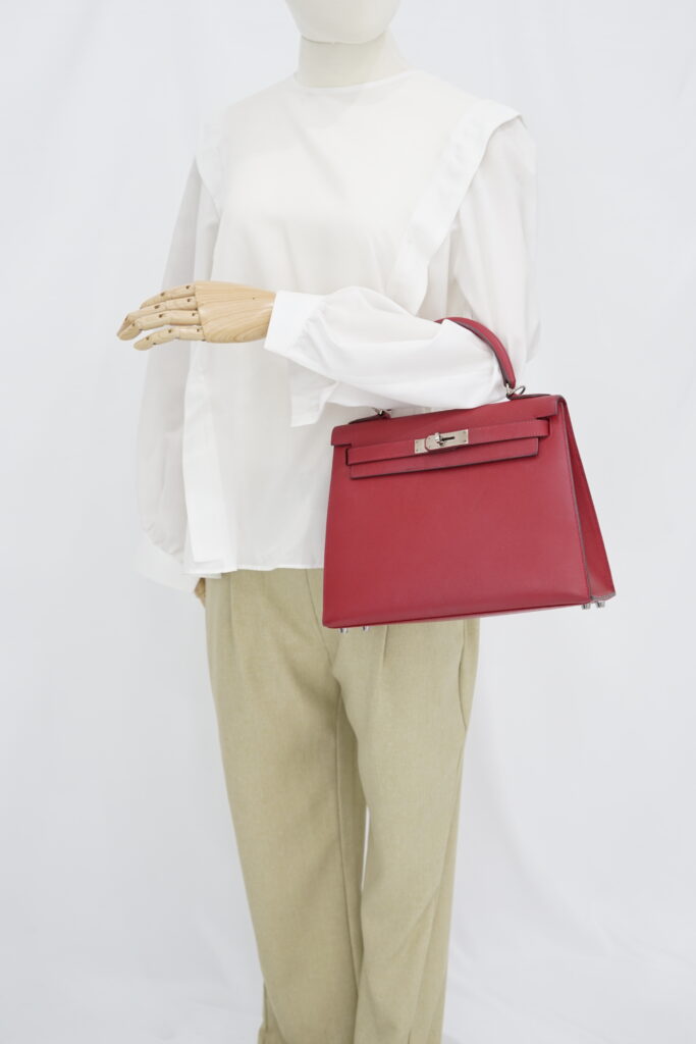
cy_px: 522
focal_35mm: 50
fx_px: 1449
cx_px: 348
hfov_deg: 27.0
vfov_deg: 39.6
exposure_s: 1/8
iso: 640
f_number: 6.3
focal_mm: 50
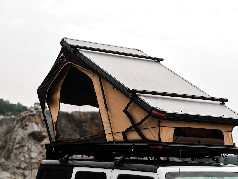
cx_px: 116
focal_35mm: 90
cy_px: 87
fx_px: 619
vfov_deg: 16.4
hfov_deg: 21.8
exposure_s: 1/200
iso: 100
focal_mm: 100
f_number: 6.4
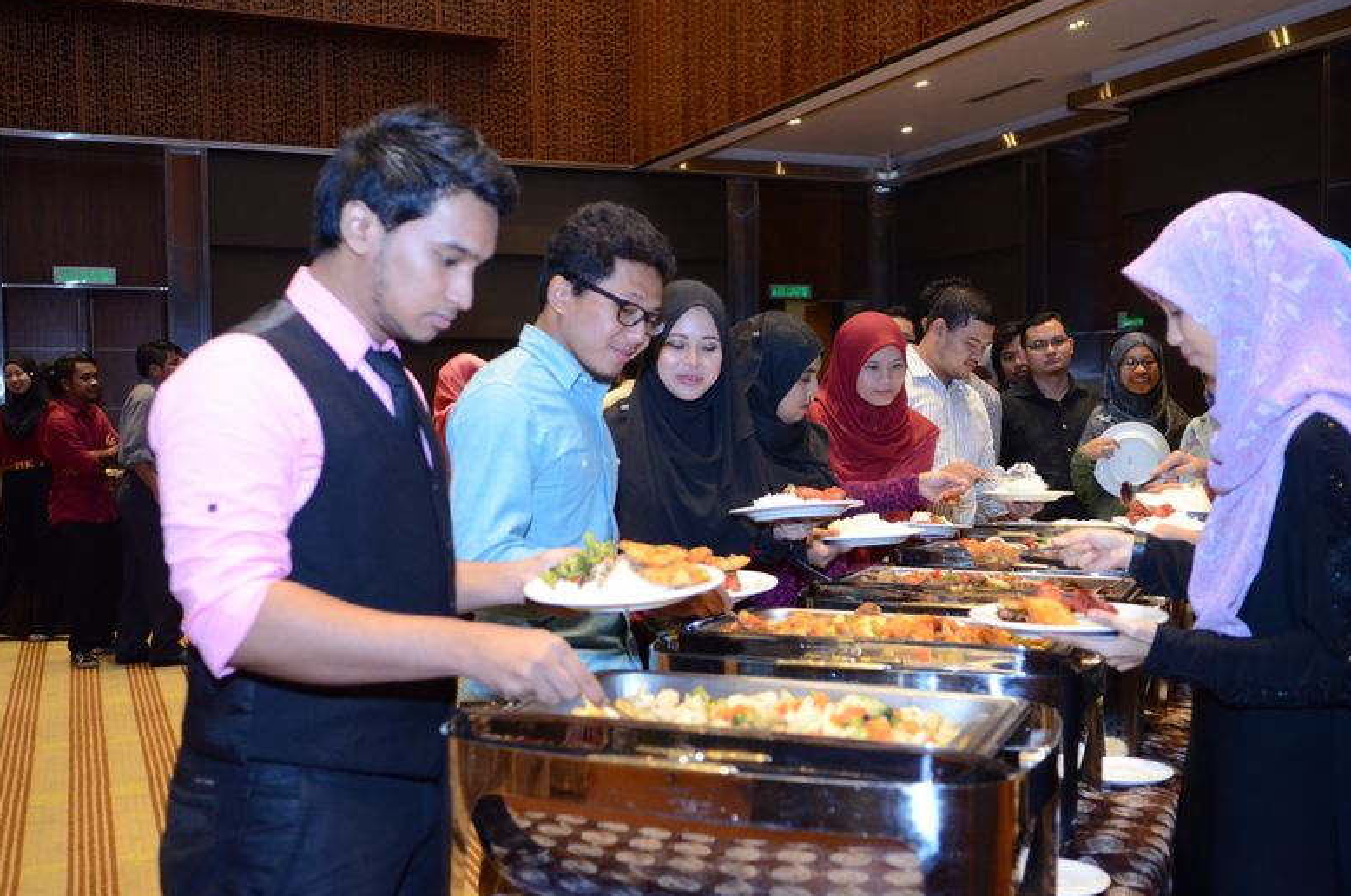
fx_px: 1386
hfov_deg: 52.0
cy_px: 443
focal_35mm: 37
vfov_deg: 35.8
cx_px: 691
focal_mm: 24
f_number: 2.8
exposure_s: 1/80
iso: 1600
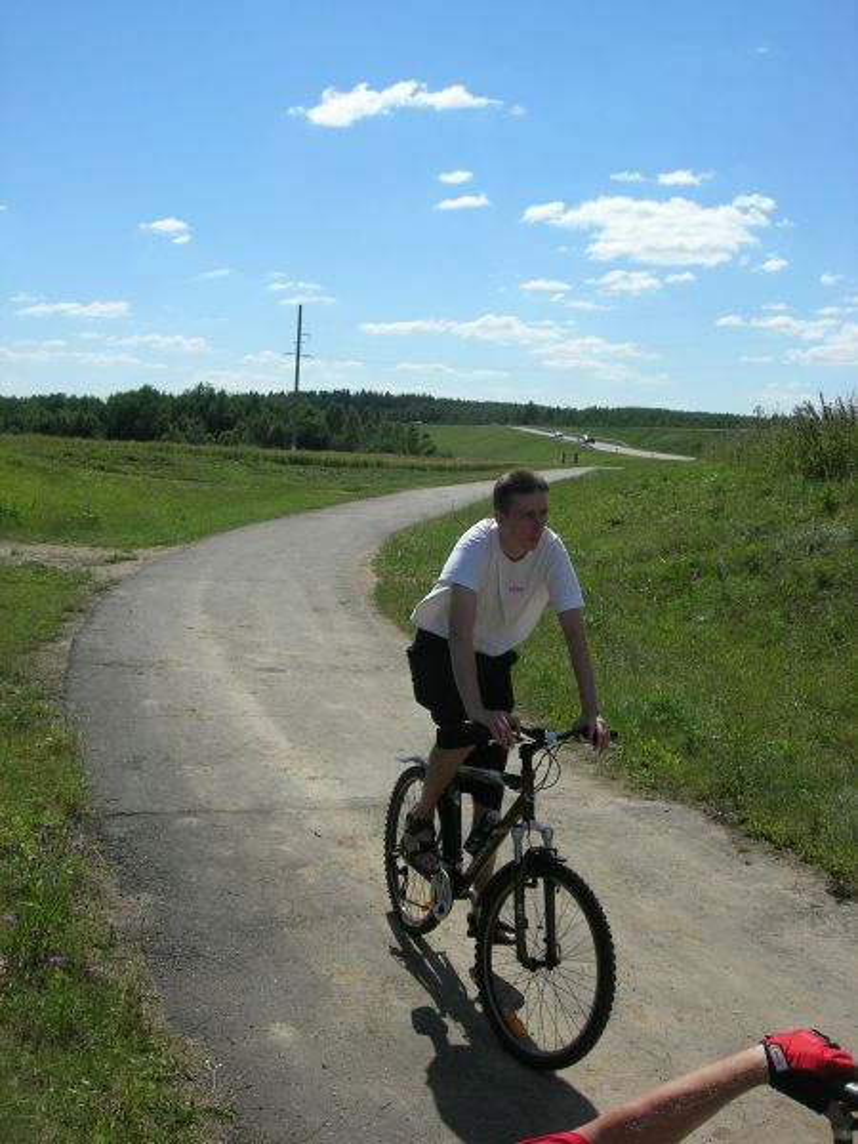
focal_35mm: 38
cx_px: 429
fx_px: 1256
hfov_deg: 37.7
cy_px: 572
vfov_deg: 49.0
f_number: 4.8
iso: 64
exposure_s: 1/984
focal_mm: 7.8
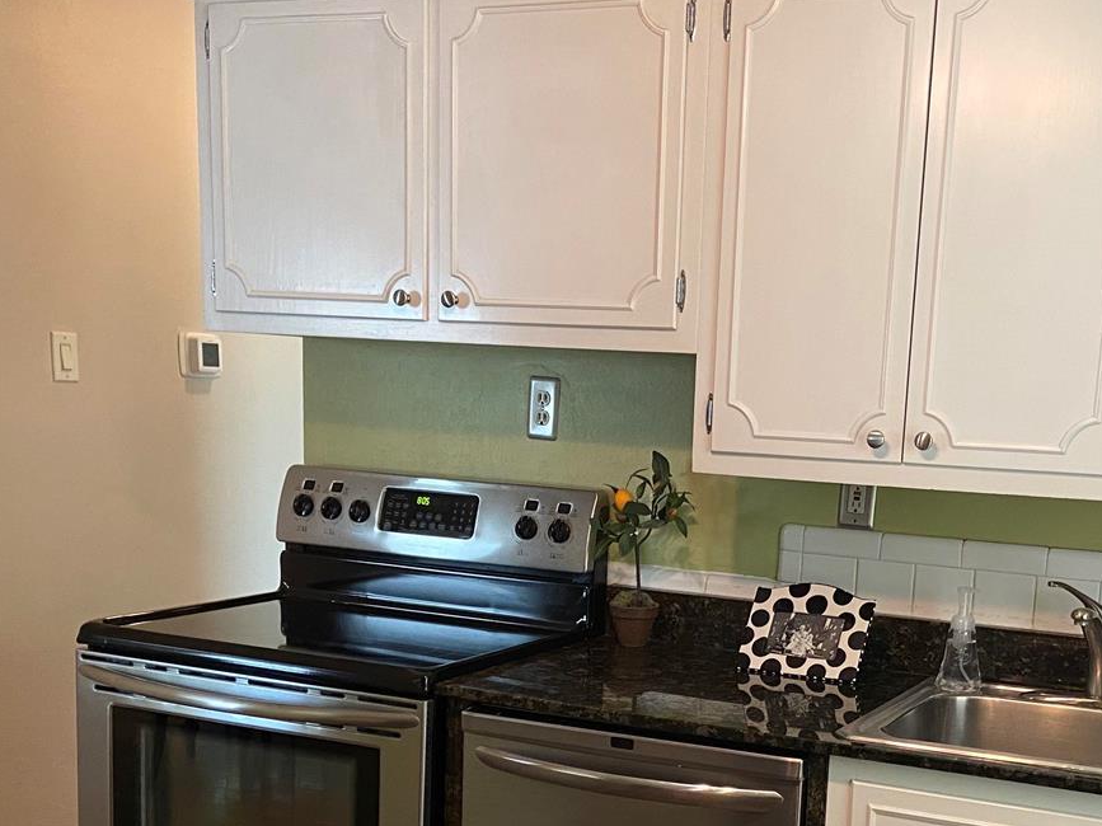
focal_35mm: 48
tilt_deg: -9.9
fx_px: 1528
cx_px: 723
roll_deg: -2.3
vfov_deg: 29.4
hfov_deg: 39.3
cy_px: 696
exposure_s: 1/60
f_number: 1.8
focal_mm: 4.25
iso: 200
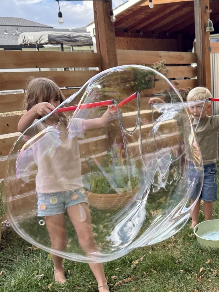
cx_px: 110
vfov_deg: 71.6
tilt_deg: -13.5
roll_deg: +5.9
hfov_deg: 56.8
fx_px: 202
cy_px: 146
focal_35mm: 24
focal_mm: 6.76
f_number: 1.78
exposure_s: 1/1122
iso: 100
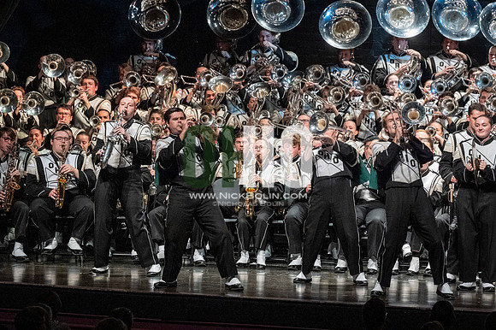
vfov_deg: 6.5
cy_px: 165
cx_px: 248
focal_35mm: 210
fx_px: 2892
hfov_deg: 9.8
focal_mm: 140
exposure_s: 1/500
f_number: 4
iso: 5000
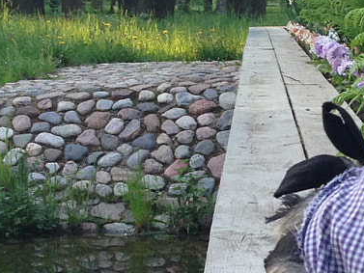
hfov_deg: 13.8
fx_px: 1473
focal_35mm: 140
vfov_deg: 10.6
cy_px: 196
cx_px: 390
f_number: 2.4
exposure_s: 1/120
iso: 64
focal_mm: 4.12
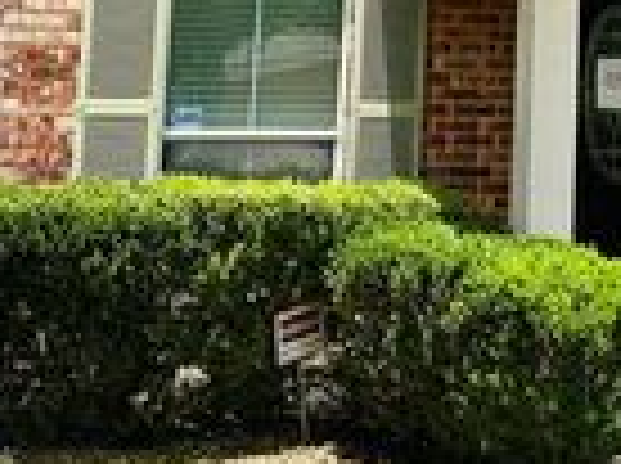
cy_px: -119
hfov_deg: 21.6
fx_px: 1558
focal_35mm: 87
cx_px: 652
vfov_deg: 16.1
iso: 80
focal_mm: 6.86
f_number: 1.78
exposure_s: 1/3717
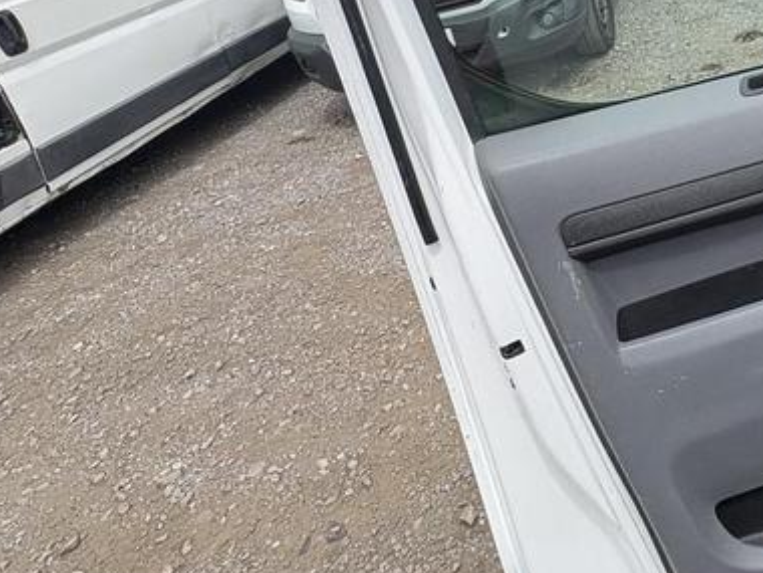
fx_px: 727
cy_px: 20
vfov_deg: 38.8
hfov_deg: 50.1
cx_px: 665
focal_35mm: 33
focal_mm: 2.22
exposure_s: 1/1236
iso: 50
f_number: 2.2
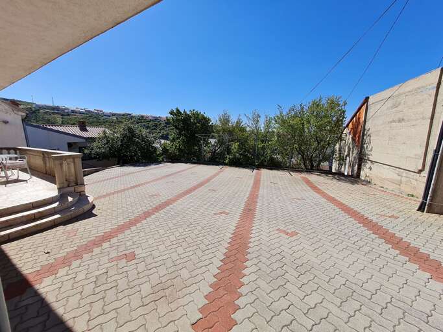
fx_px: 166
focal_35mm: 13
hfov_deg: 106.2
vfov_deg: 89.9
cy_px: 166
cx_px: 222
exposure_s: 1/1676
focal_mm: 1.74
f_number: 2.2
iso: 50
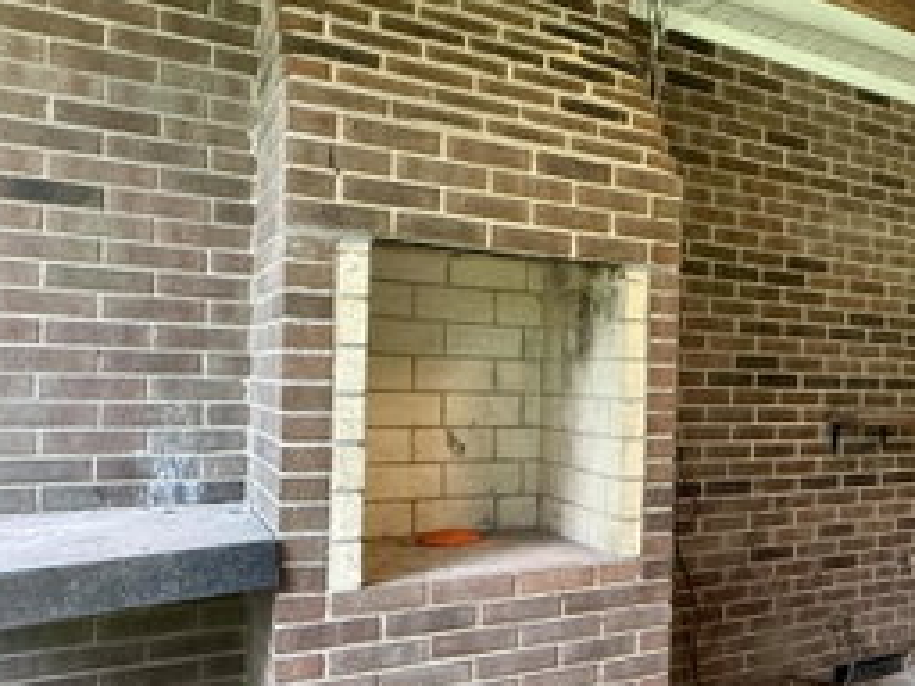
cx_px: 924
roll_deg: -1.8
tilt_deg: -0.5
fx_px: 925
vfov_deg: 40.6
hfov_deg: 44.4
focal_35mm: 35
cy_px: 397
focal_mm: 2.22
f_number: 2.2
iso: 500
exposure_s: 1/60
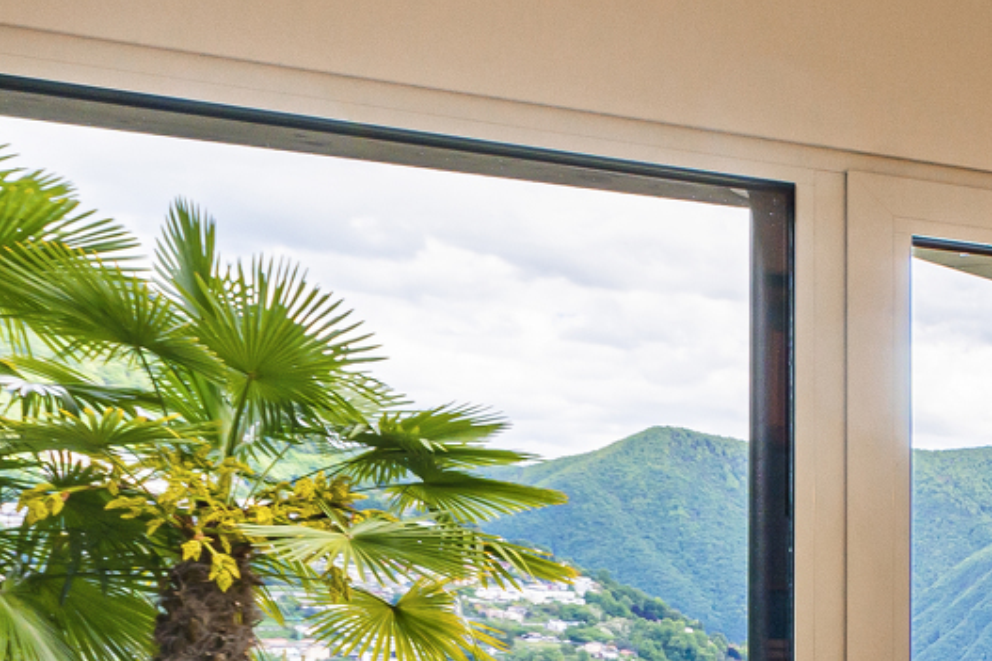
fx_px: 1873
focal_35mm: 68
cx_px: 2042
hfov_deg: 18.2
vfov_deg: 18.9
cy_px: 801
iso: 100
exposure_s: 1/15
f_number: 8
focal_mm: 14
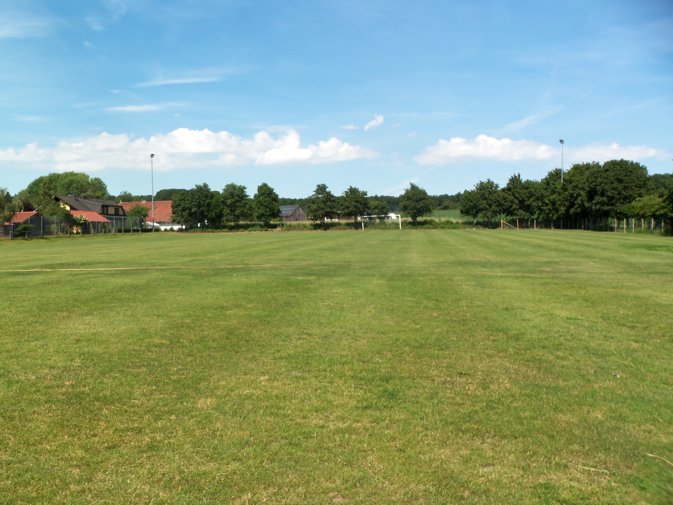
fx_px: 564
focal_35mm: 29
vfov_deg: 48.2
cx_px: 336
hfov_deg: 61.7
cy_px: 252
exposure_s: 1/125
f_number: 8.6
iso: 80
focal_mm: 5.2
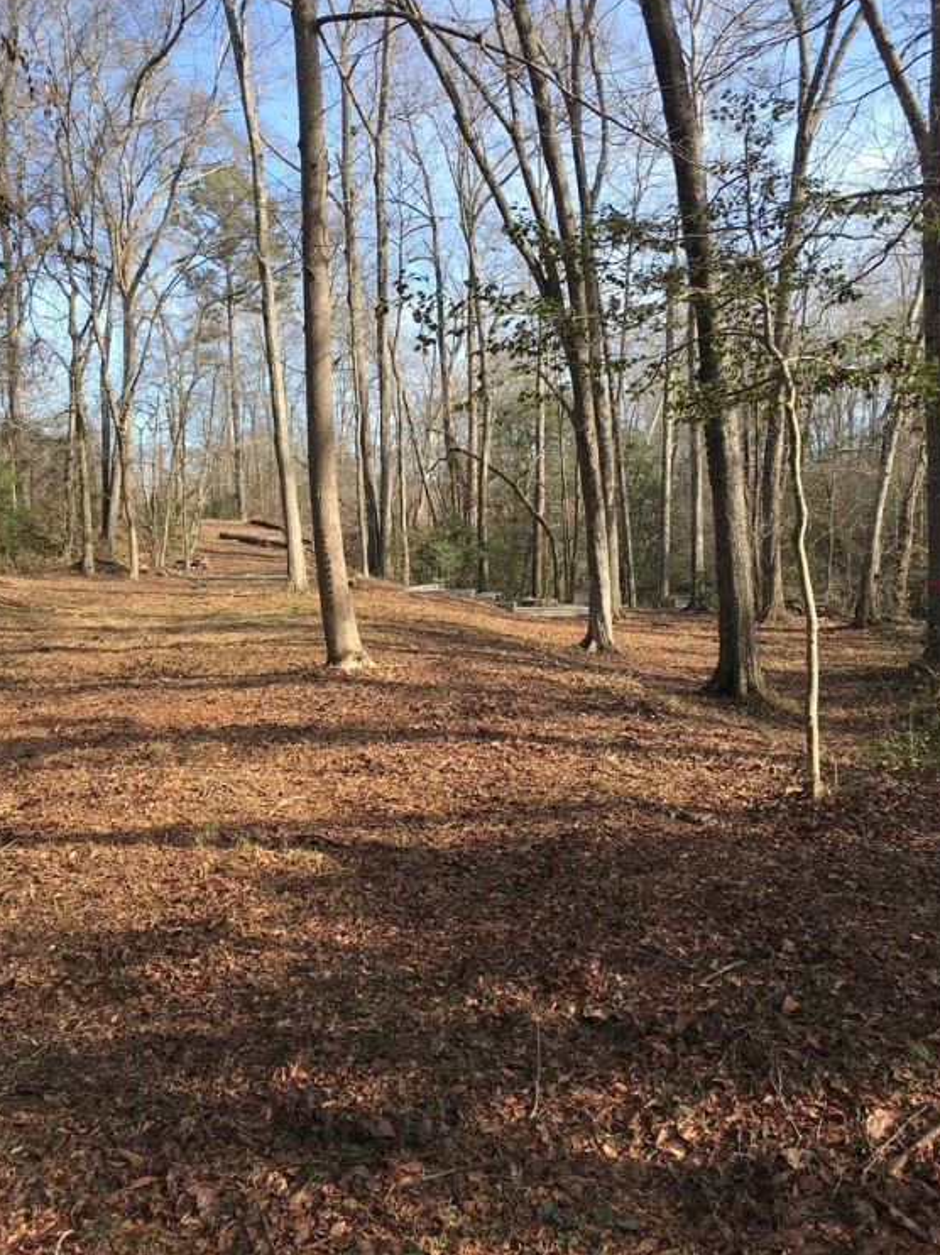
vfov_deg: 61.7
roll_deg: +2.0
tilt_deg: -2.9
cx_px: 477
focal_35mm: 29
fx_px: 1051
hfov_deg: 48.2
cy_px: 607
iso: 20
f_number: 1.8
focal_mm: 3.99
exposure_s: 1/674
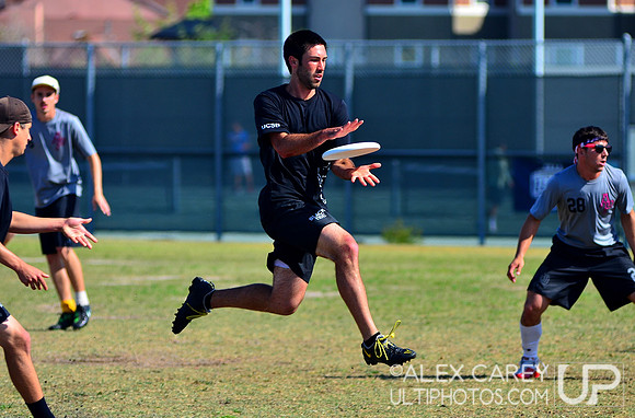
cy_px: 209
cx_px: 318
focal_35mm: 232
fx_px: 4086
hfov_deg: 8.9
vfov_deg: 5.9
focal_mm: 155
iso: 200
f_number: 3.5
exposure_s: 1/2500
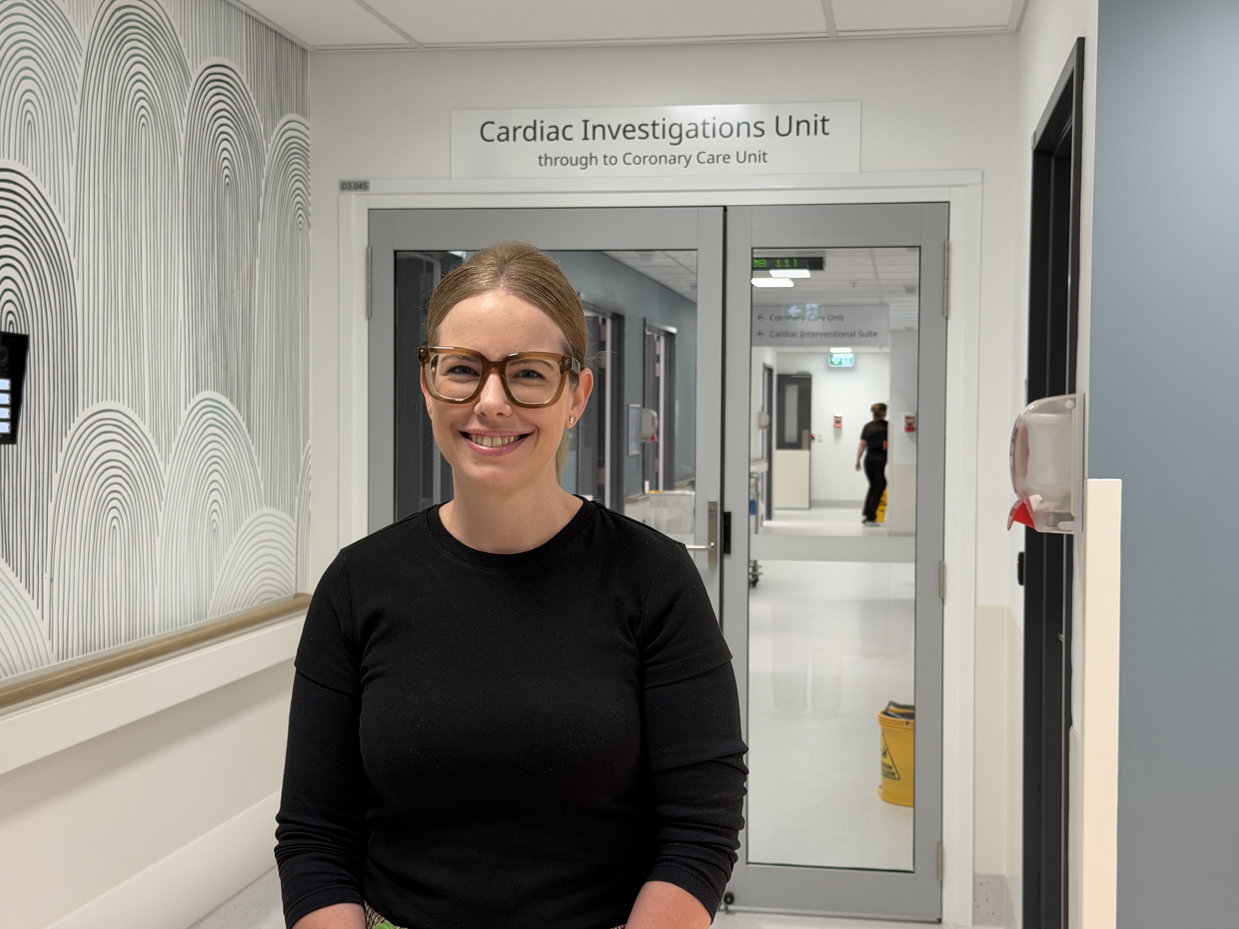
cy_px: 464
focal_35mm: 48
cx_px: 620
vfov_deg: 30.3
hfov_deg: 39.7
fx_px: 1718
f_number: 1.78
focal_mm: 6.76
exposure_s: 1/50
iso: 50
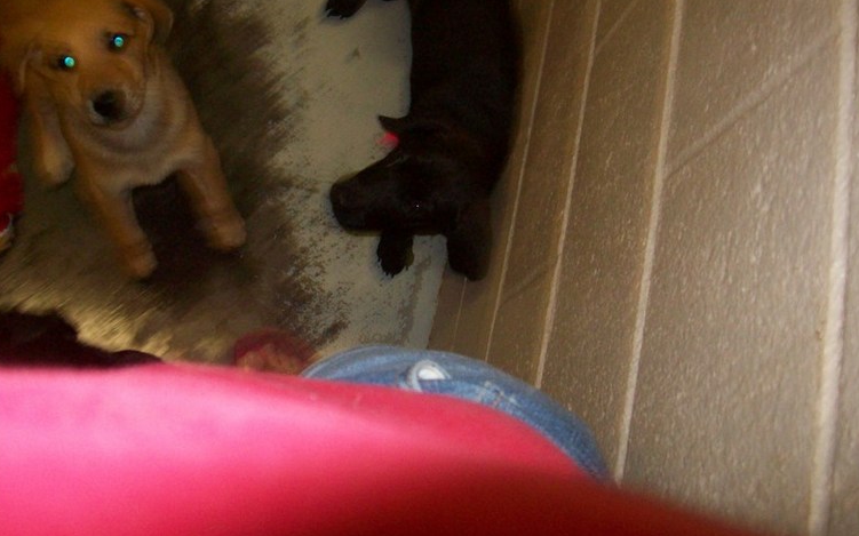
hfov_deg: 50.4
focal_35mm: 39
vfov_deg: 32.7
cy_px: 228
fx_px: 913
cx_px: 431
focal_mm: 6
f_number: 2.7
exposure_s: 1/64
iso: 200
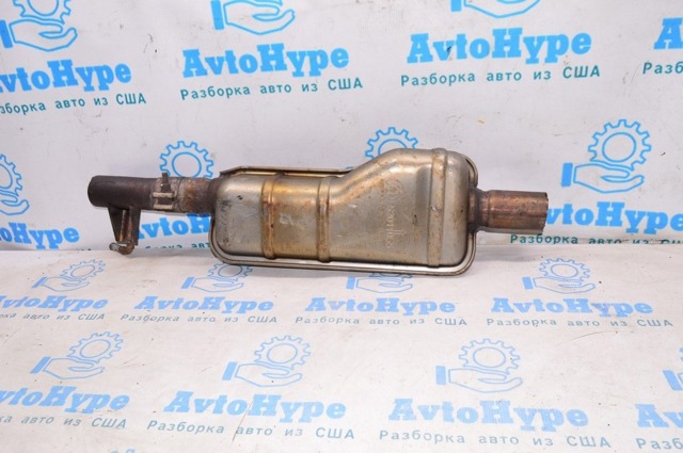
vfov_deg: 41.6
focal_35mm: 32
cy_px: 226
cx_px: 342
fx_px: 597
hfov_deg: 59.6
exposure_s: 1/100
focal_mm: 21
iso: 1600
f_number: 8
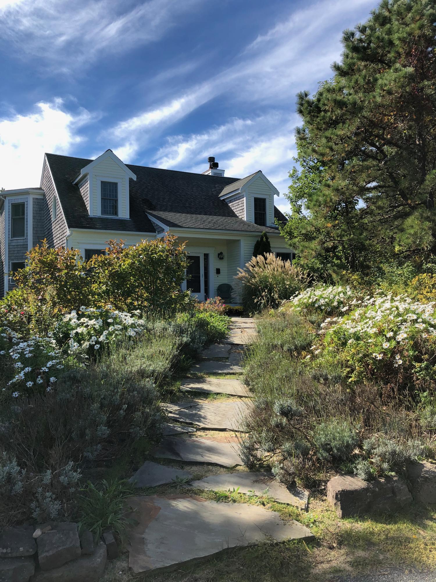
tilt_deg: +2.3
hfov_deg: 49.7
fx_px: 470
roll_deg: +1.7
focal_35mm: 28
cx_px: 218
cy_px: 291
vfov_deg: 63.4
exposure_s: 1/1312
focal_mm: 4
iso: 20
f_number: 1.8
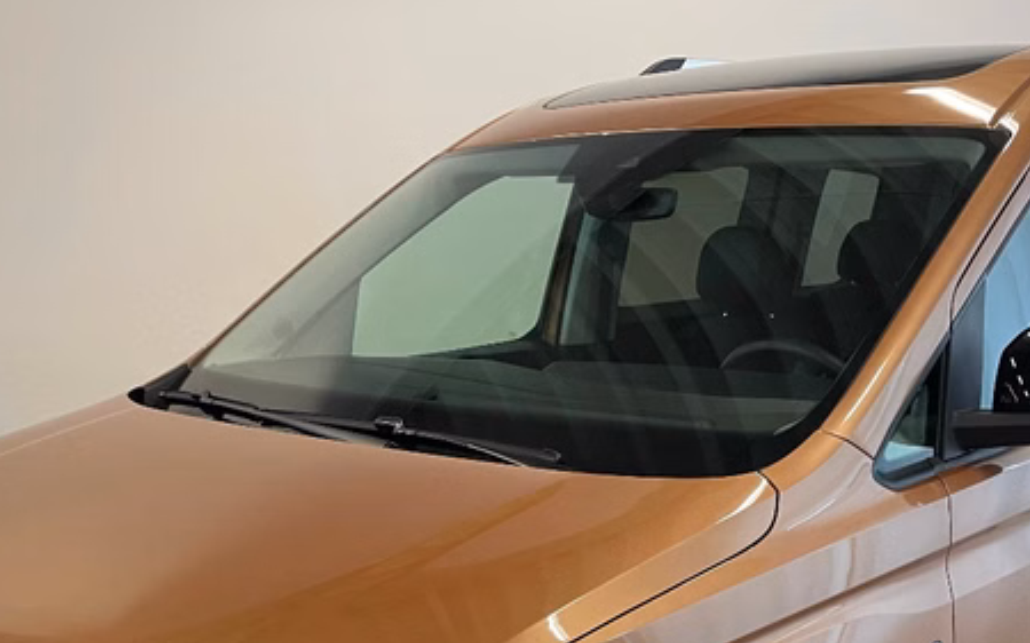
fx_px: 1375
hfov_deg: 41.1
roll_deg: -0.5
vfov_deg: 24.9
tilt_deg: -17.9
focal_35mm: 49
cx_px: 536
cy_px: 668
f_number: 1.6
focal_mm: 4.2
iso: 125
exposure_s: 1/50
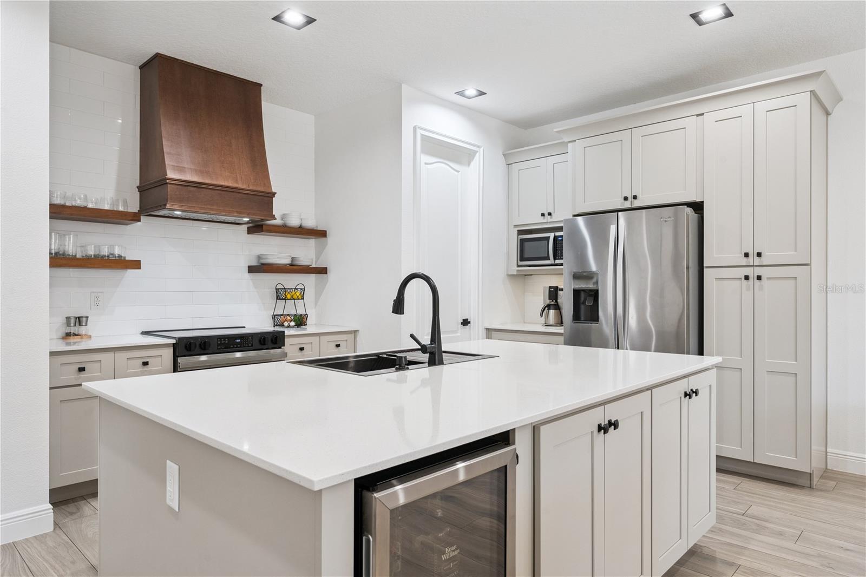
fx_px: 541
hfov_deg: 77.3
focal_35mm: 22
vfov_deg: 56.1
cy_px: 288
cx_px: 433
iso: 1000
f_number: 10
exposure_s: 1/30
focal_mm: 22.5
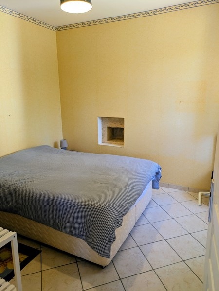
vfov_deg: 69.4
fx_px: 211
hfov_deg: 54.9
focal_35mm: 25
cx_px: 110
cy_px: 146
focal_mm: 5.43
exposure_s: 1/25
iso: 71
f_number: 1.89
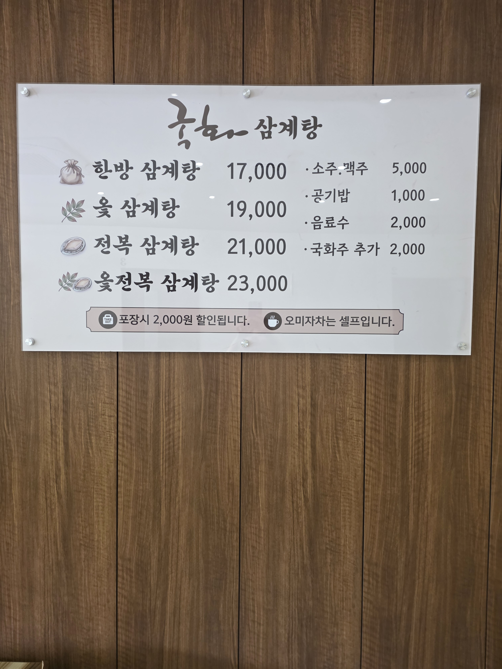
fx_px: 445
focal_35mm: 23
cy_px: 334
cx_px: 251
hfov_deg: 58.9
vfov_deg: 73.9
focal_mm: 6.3
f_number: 1.7
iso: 640
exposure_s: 1/120
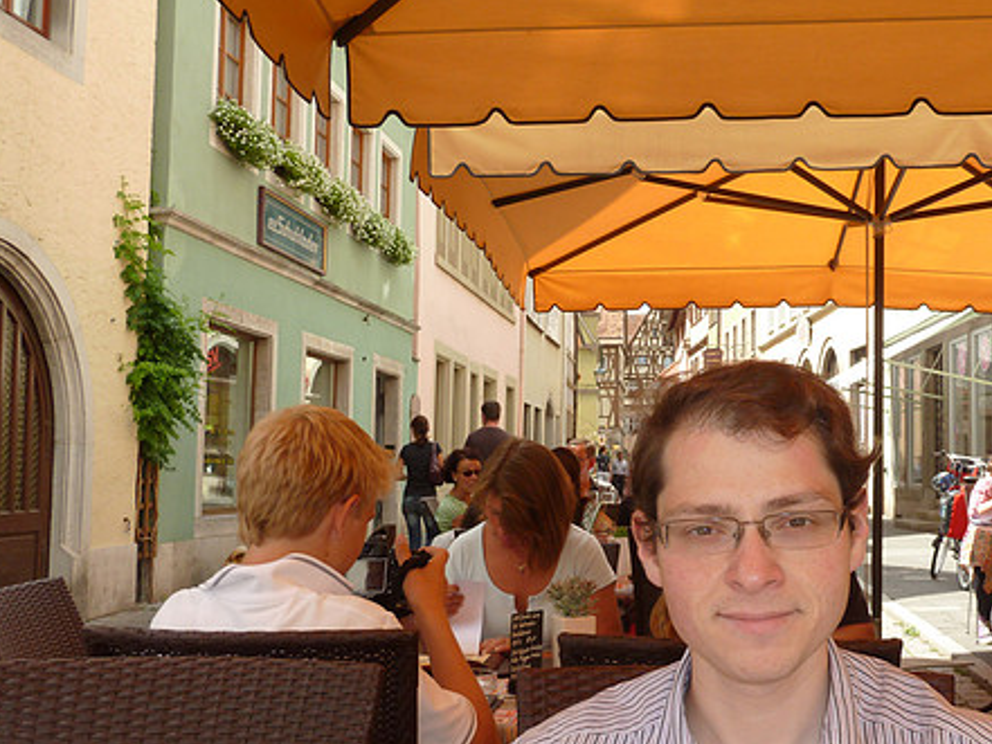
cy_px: 390
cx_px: 637
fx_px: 1319
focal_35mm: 46
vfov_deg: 31.5
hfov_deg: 40.9
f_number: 4
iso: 100
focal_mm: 5.7
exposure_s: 1/320
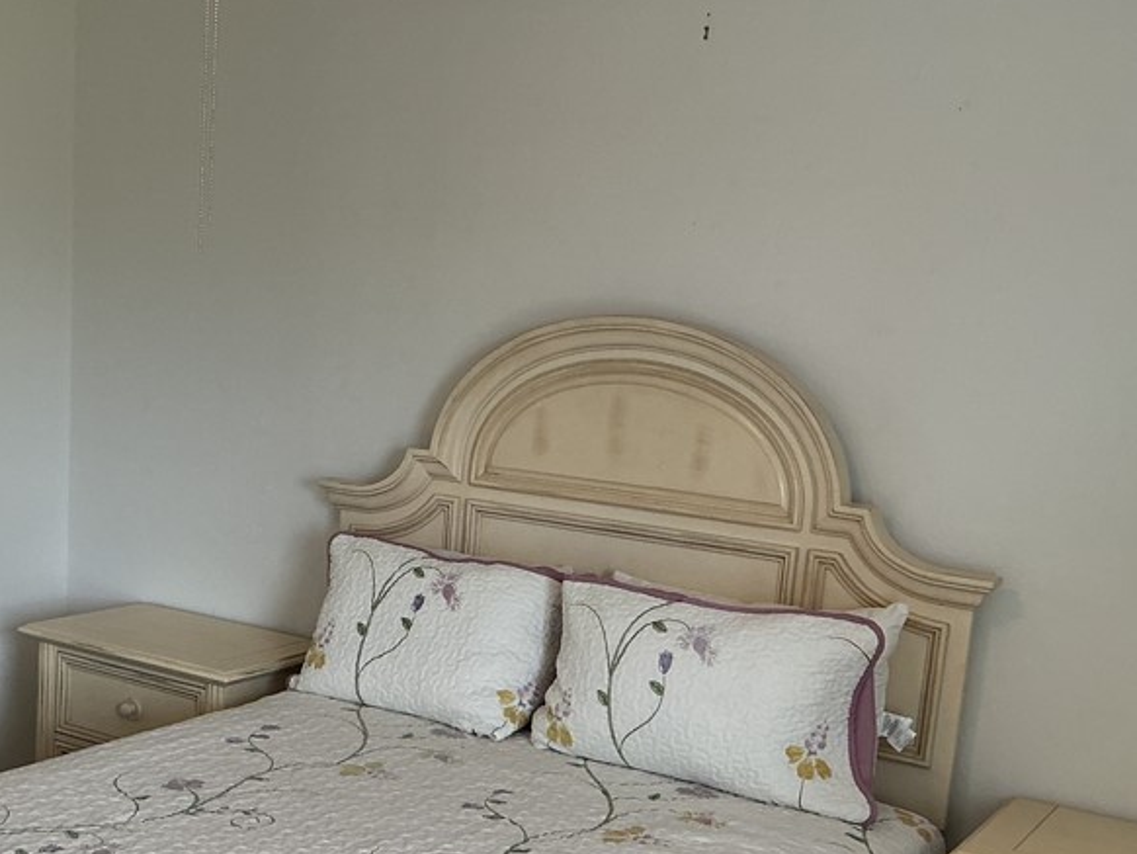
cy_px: 612
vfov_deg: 28.3
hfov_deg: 37.2
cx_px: 402
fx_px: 1676
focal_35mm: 51
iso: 40
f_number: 1.8
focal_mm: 3
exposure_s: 1/120
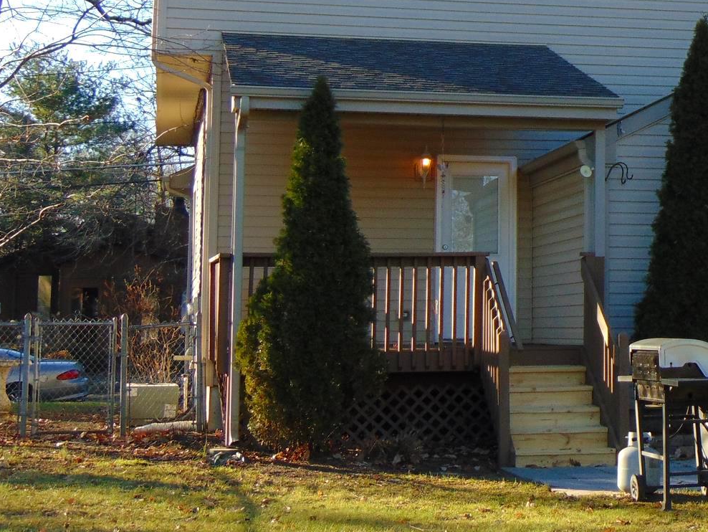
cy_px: 73
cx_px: 673
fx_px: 1780
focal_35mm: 87
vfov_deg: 16.8
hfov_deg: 21.8
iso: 80
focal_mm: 7.6
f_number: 3.3
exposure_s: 1/250
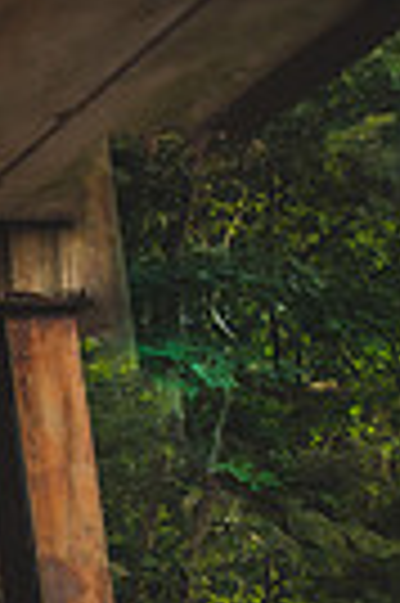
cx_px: -893
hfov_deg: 10.0
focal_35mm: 91
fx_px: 1520
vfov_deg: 20.7
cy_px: 758
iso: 200
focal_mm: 21
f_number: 2.8
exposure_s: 1/160
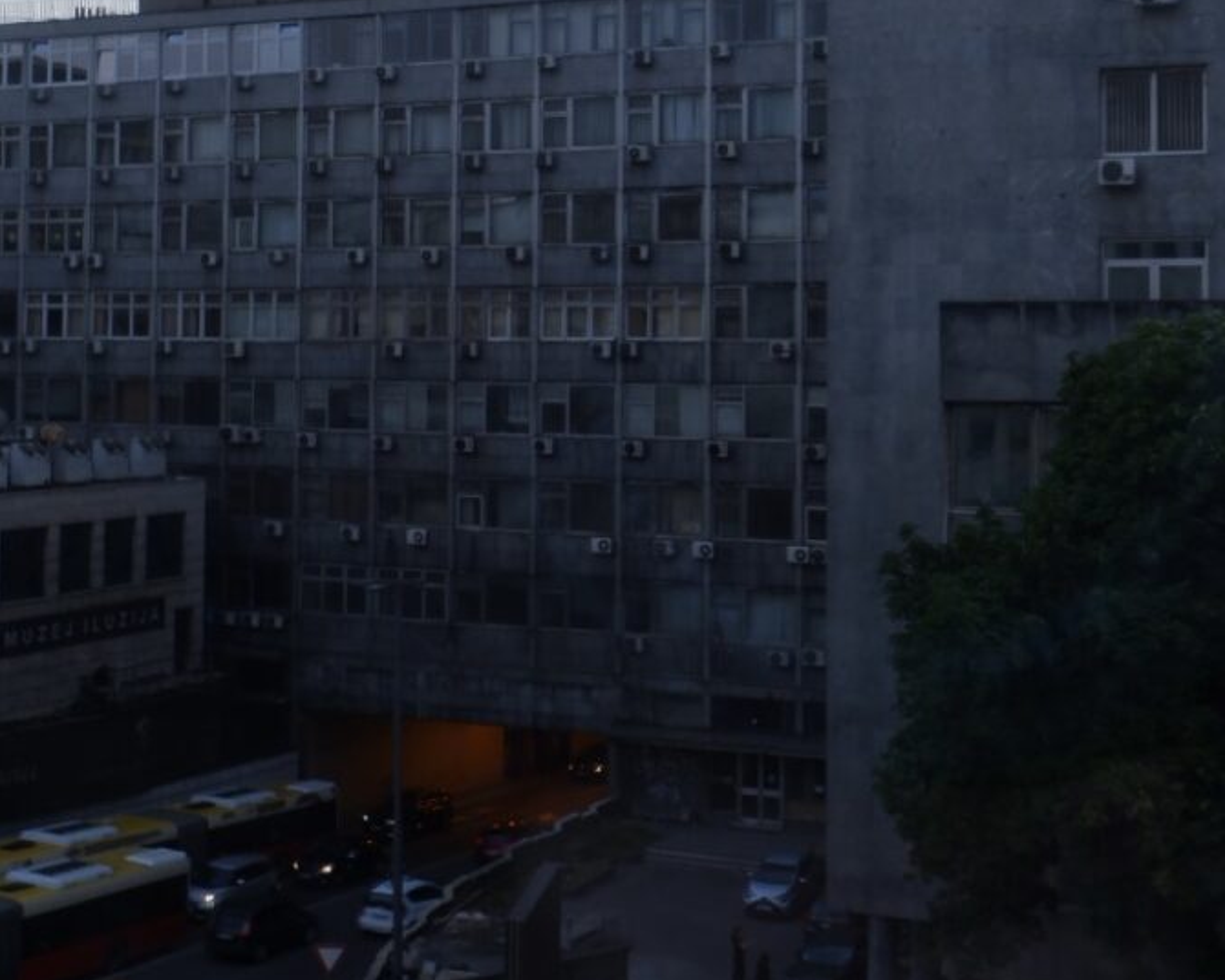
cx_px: 620
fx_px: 1196
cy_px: 346
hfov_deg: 54.2
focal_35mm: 33
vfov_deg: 44.0
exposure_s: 1/34
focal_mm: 15
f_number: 11
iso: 200
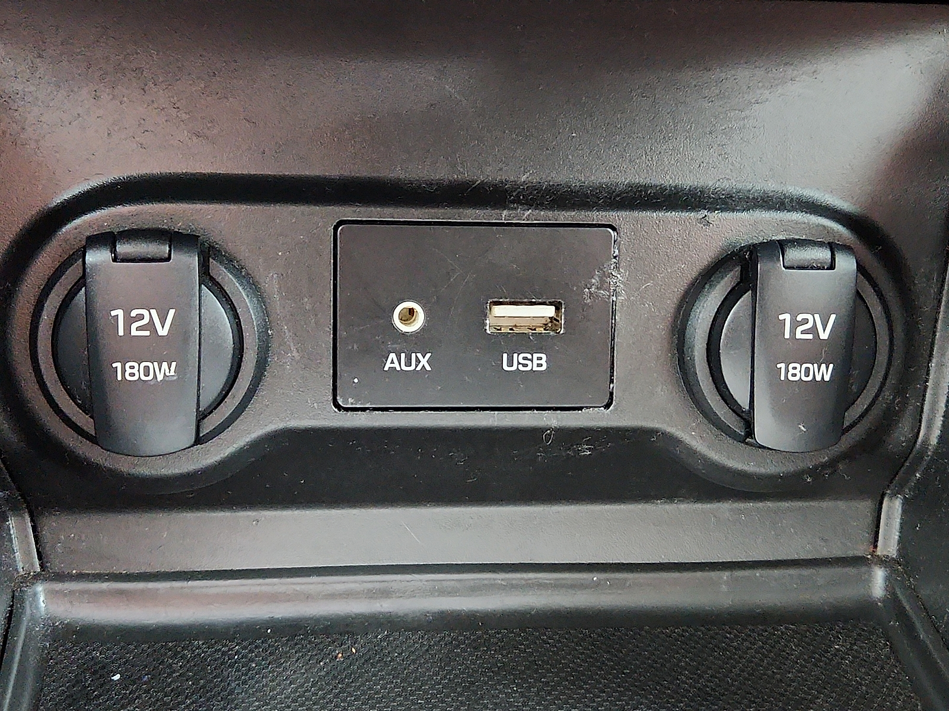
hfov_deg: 73.9
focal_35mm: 23
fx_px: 631
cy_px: 356
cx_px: 474
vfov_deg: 58.9
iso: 957
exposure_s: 1/59.2
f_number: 1.8
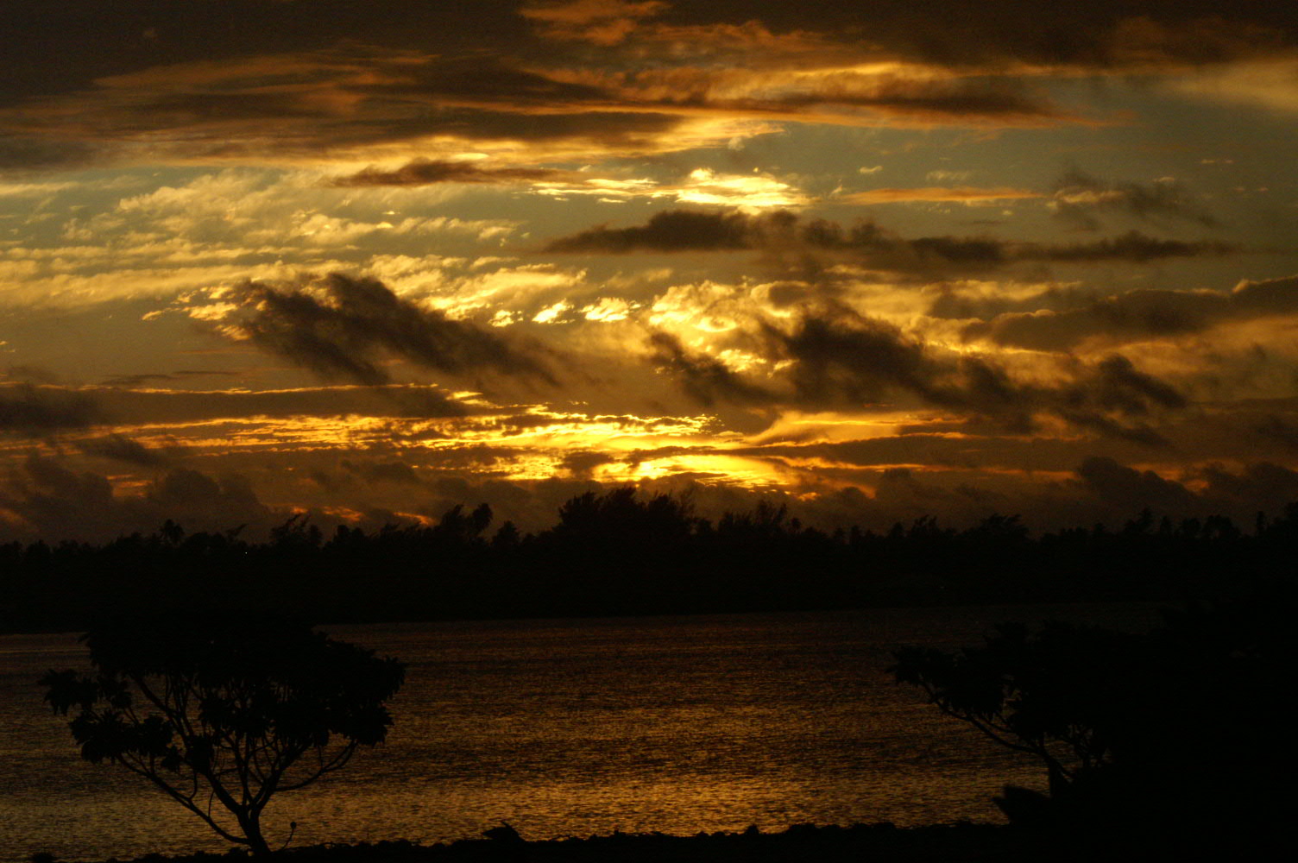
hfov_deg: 13.1
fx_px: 5674
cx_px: 649
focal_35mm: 158
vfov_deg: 8.7
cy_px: 432
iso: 1600
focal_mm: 105
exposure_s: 1/1250
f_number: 13
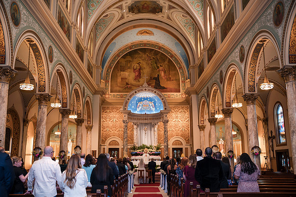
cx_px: 148
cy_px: 98
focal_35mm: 39
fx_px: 317
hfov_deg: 50.1
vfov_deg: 34.5
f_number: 2.8
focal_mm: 38
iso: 800
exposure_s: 1/60
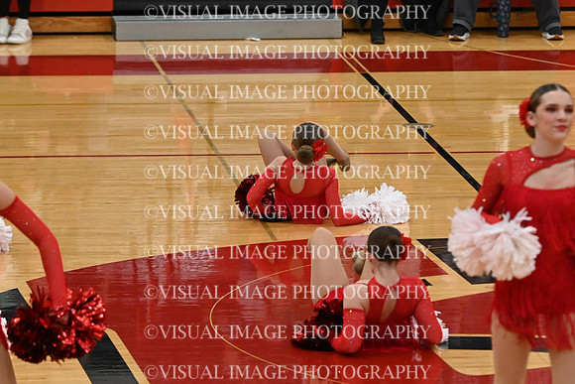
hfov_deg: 8.3
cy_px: 192
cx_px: 288
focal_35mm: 247
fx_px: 3946
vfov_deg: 5.6
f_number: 4
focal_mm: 165
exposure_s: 1/400
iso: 6400
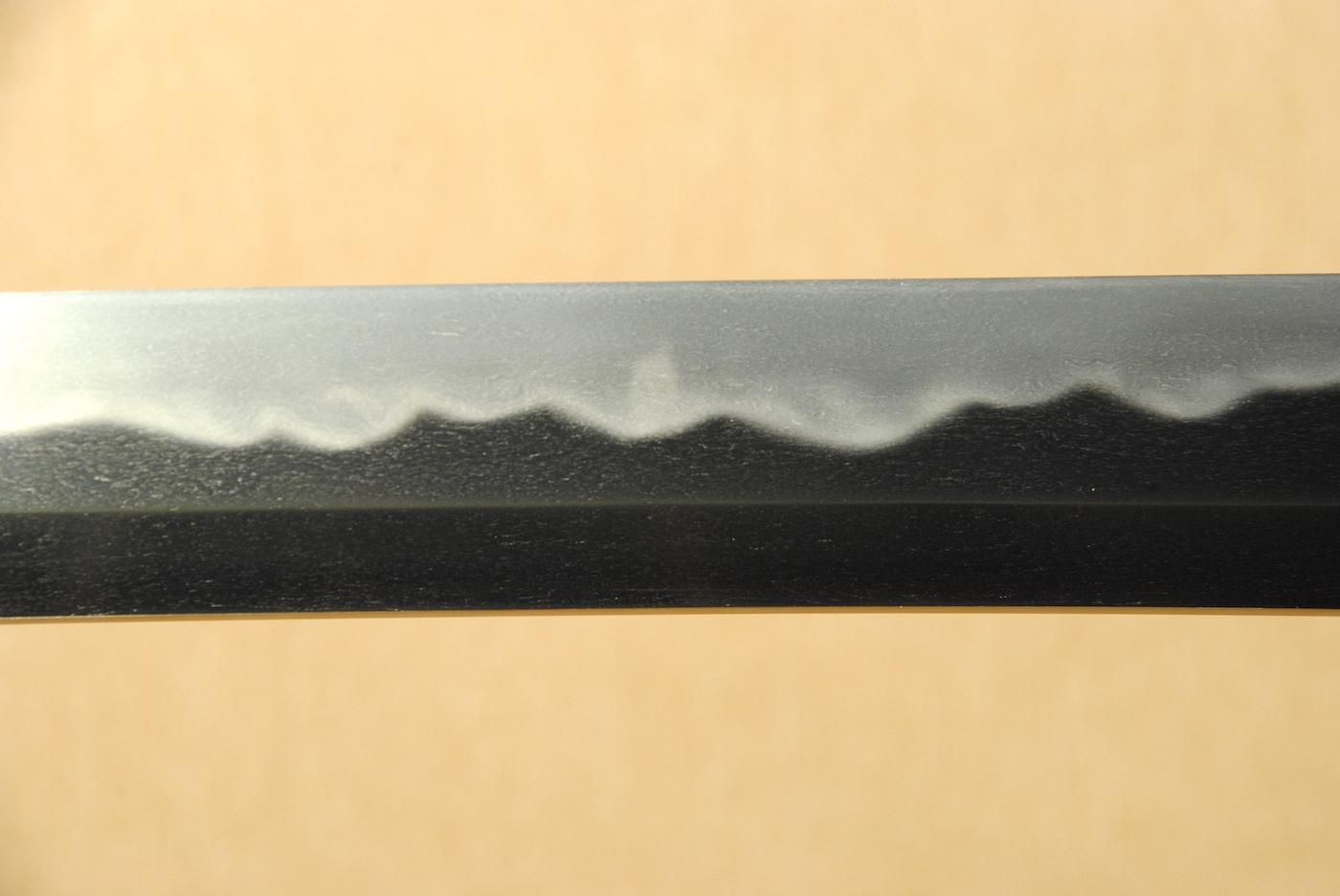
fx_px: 7546
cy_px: 448
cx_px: 670
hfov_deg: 10.1
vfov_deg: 6.8
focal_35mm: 202
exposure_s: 1/2
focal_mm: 135
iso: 400
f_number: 11
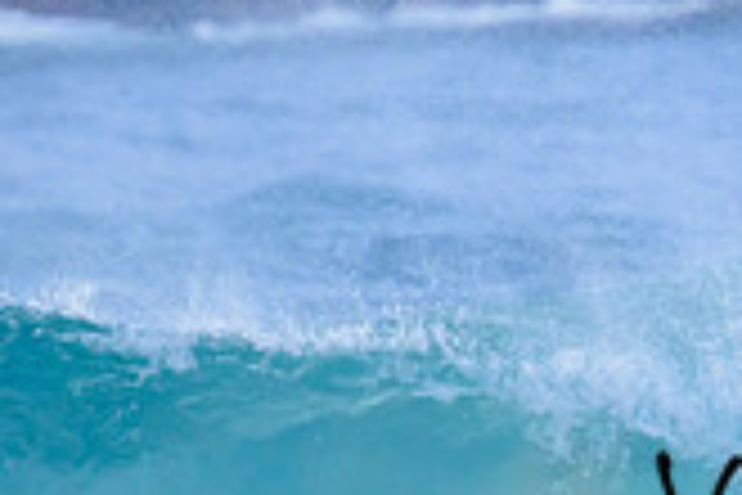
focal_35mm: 2809
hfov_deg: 0.7
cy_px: 484
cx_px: 1120
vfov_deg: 0.5
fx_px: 57892
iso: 2000
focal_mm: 800
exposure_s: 1/2000
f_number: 11
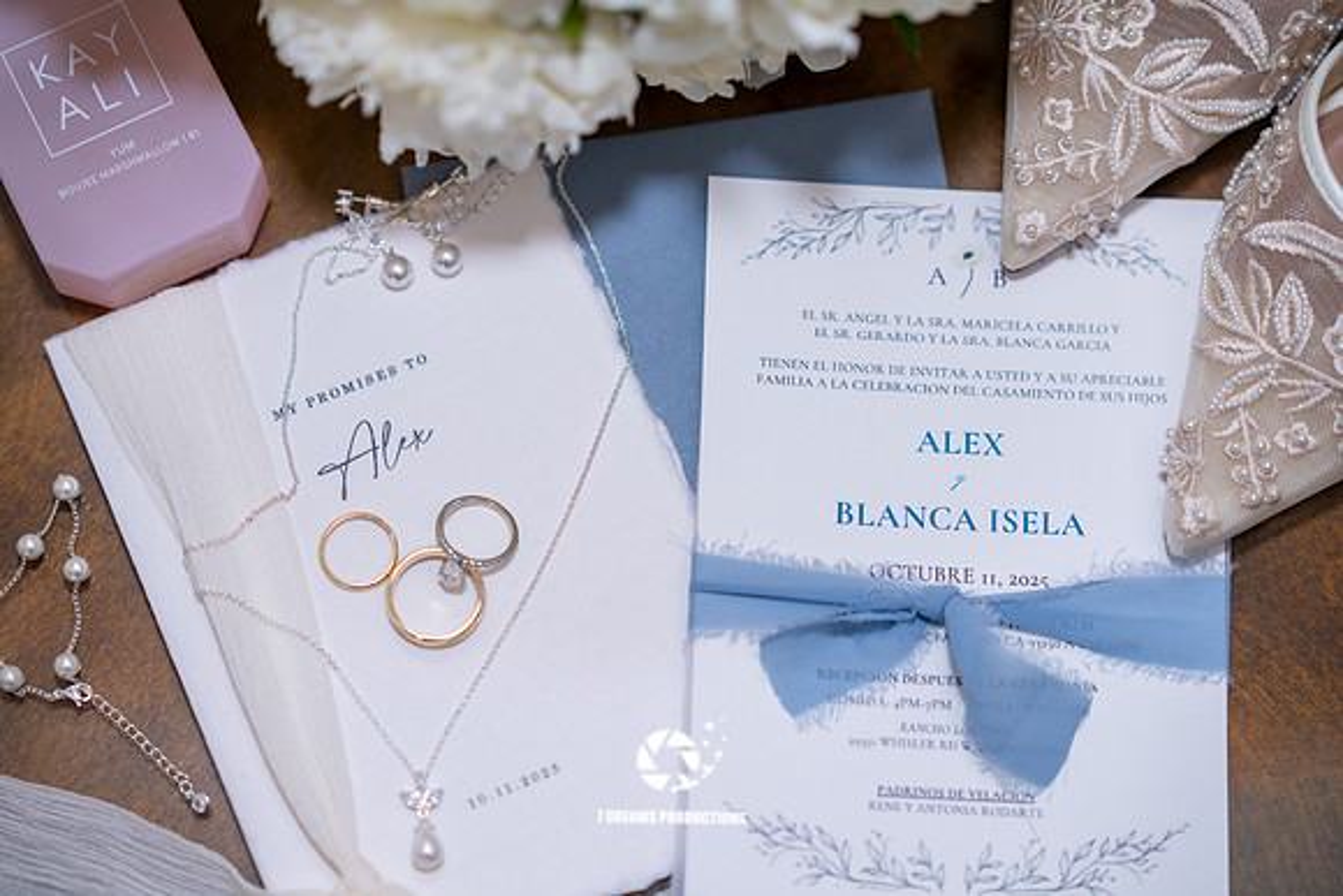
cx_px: 672
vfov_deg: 16.1
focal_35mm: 85
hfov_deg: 23.9
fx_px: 3172
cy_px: 448
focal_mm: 85
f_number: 2
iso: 250
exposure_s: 1/125
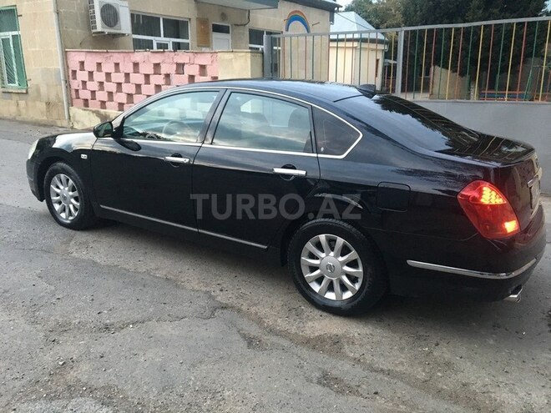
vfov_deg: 48.2
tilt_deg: -15.8
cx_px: 276
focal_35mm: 29
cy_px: 206
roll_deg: -0.7
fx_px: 462
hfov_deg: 61.7
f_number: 2.2
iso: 200
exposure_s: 1/25
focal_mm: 4.15
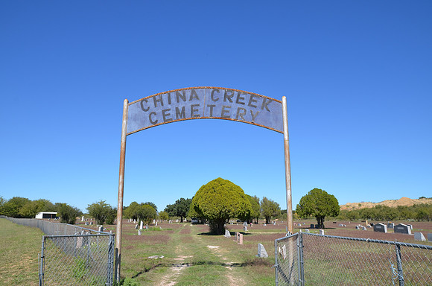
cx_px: 216
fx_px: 305
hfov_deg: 70.6
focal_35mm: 26
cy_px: 143
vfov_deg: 50.2
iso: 100
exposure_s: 1/250
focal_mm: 17
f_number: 8
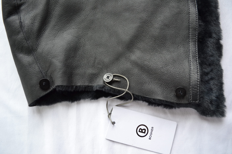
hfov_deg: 61.9
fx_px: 193
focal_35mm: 30
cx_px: 116
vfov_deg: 43.6
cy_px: 77
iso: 400
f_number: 5
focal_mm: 20
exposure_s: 1/100
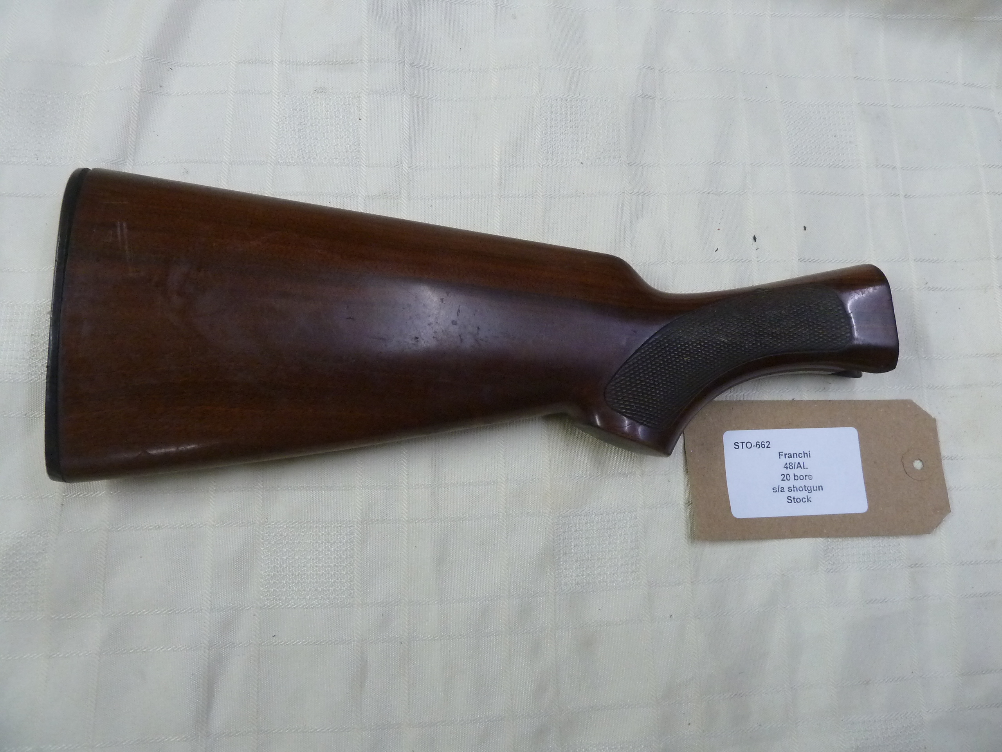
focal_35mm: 25
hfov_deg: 69.4
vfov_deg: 54.9
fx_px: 724
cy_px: 376
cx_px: 501
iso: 320
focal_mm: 4.1
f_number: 3.3
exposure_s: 1/30
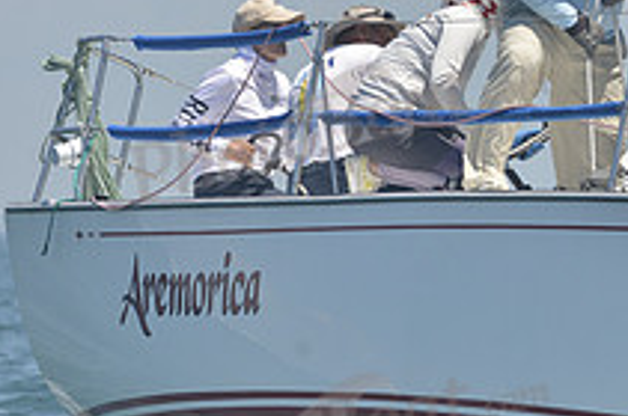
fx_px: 10555
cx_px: 705
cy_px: 239
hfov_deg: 3.4
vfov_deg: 2.3
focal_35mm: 606
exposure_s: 1/1000
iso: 280
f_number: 7.1
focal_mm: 220
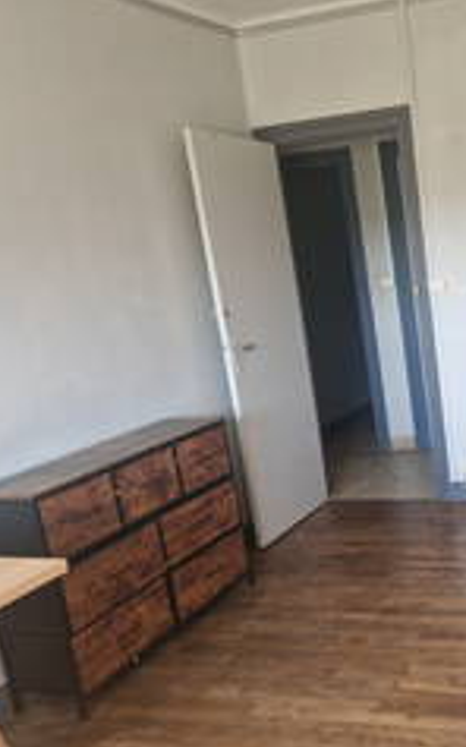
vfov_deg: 52.6
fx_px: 752
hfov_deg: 31.4
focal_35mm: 37
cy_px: 419
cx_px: 482
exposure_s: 1/180
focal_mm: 5.4
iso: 50
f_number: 1.8
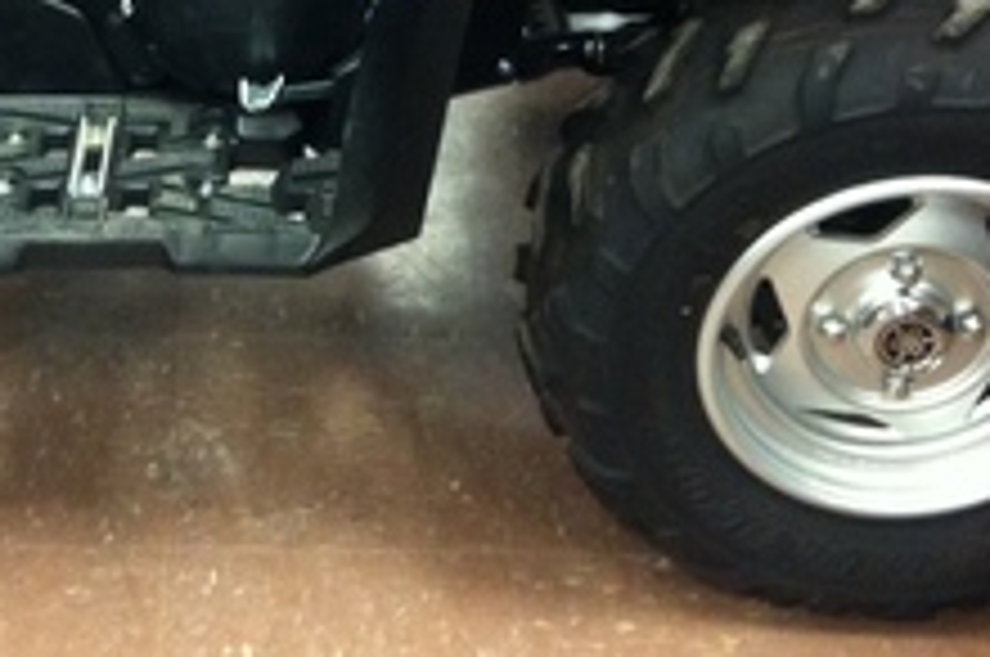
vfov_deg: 14.8
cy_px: -76
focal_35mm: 90
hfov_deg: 22.2
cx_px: 140
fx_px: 2471
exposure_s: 1/17
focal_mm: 3.85
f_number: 2.8
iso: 250
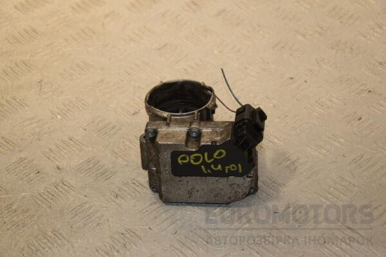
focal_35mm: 87
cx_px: 193
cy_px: 128
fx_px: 933
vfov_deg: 15.7
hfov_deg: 23.4
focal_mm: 58
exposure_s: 1/200
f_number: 6.3
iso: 800
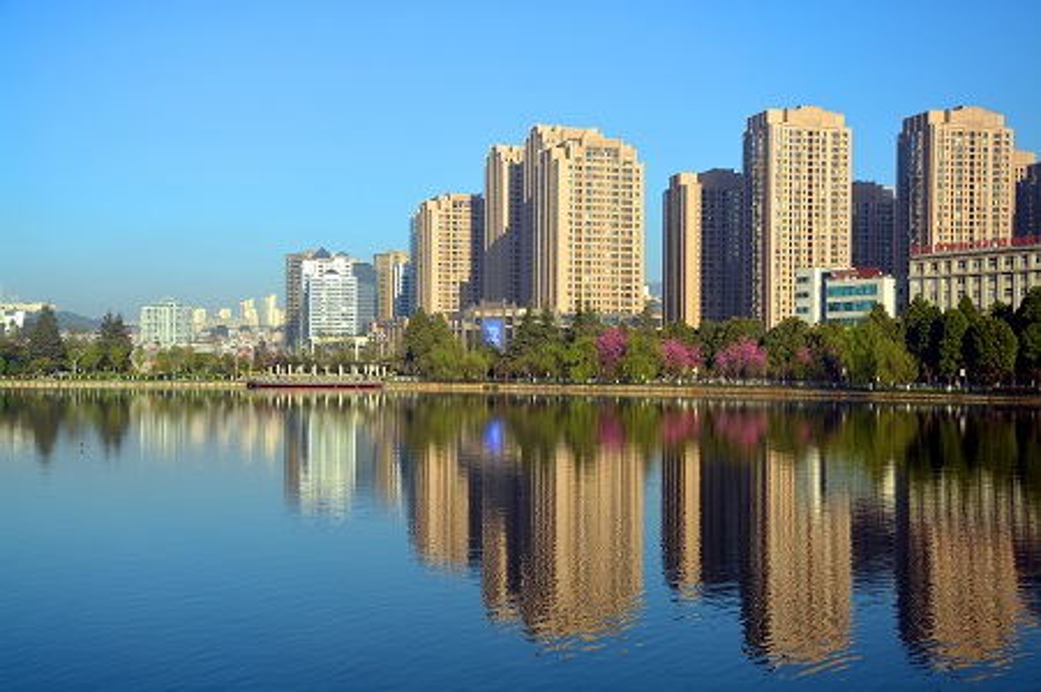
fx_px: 1387
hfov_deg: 41.1
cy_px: 346
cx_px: 520
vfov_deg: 28.0
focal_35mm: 48
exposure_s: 1/320
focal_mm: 32
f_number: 5.6
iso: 100
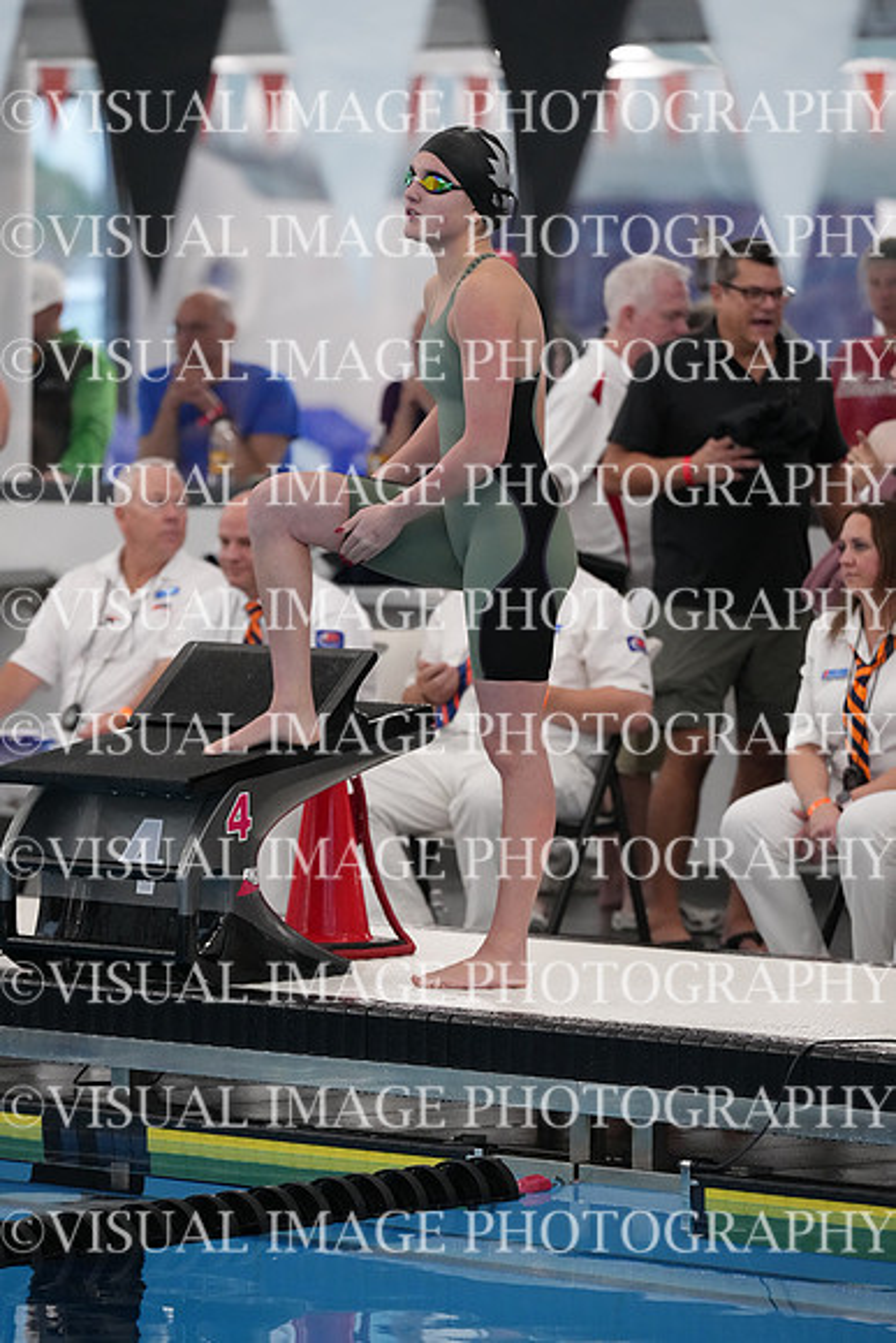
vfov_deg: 10.3
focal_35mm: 200
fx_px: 7462
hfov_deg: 6.9
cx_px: 448
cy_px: 672
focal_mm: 200
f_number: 4
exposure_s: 1/1250
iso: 6400
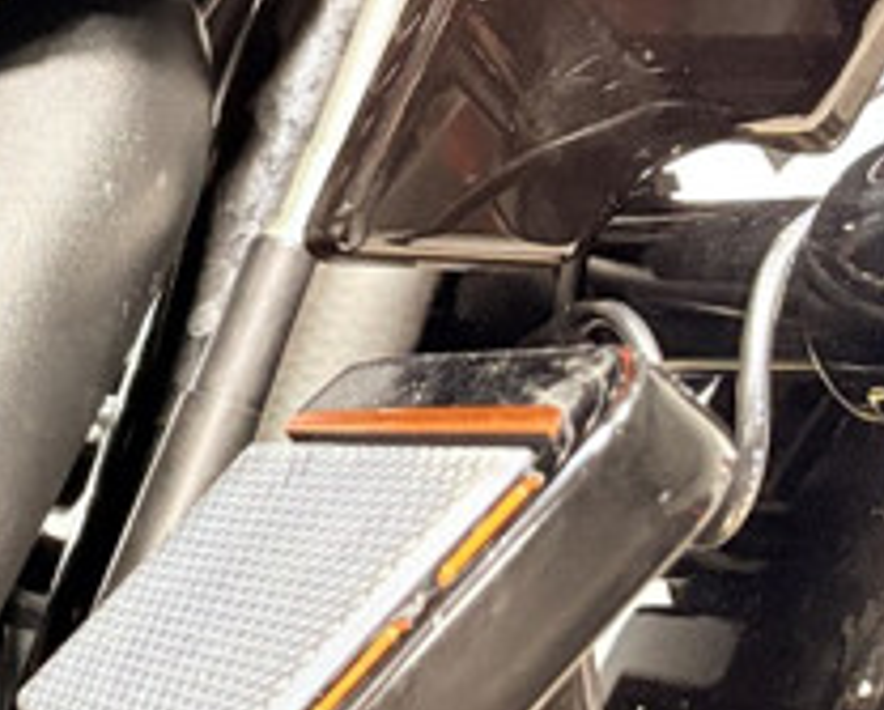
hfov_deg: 12.6
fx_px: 3406
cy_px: 336
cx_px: -980
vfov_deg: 11.9
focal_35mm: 130
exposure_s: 1/60
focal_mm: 5.96
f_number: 1.6
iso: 250
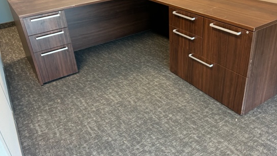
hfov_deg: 59.4
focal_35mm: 33
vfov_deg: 35.5
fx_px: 242
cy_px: 62
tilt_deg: -27.1
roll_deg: +5.1
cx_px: 146
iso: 320
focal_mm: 5.7
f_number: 1.5
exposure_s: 1/60
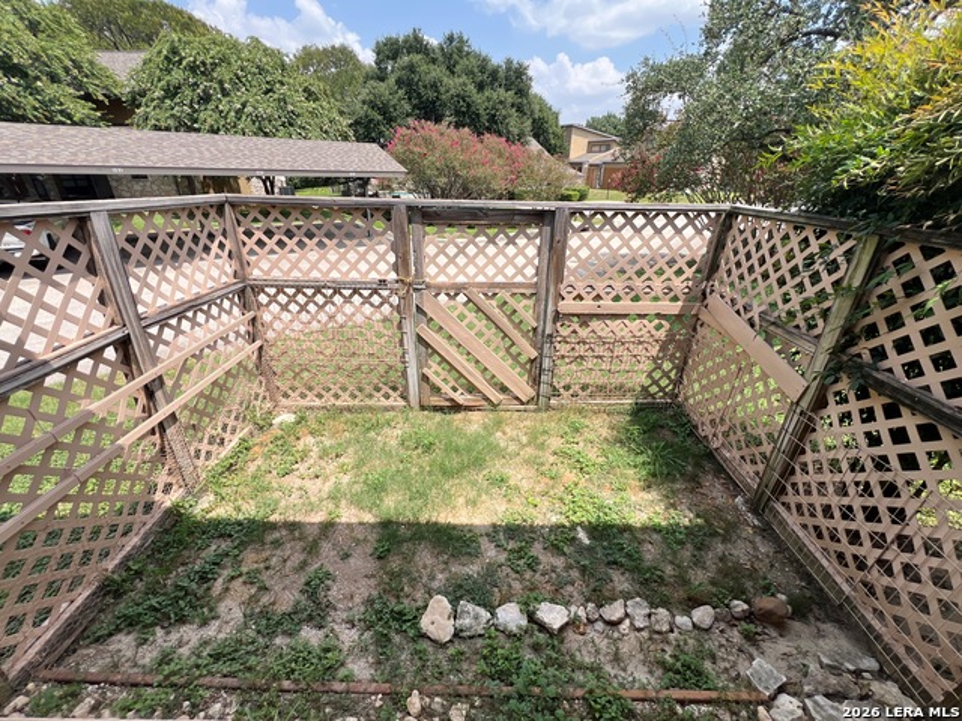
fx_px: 361
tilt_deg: -27.0
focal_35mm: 13
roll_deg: -1.9
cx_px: 481
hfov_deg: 106.2
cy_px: 360
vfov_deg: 89.9
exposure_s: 1/889
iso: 32
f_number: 1.8
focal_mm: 1.57
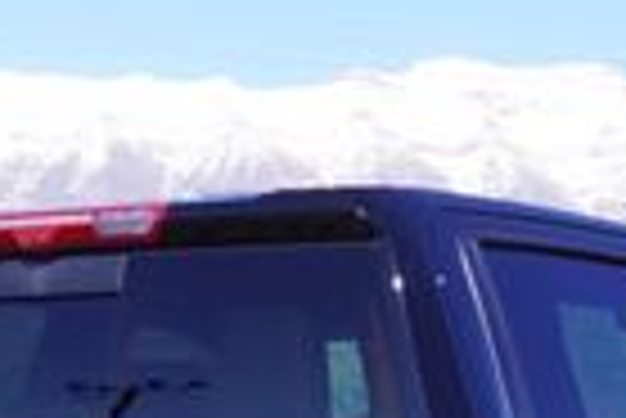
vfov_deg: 7.5
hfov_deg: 11.7
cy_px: 939
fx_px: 2999
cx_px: -99
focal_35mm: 172
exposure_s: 1/125
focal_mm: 25
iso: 100
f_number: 9
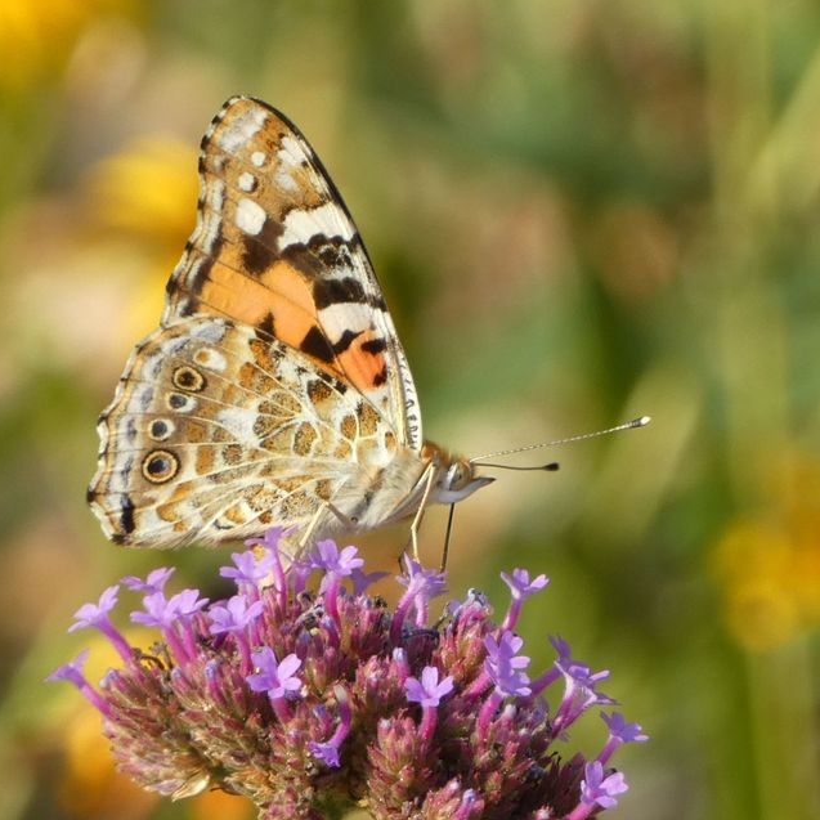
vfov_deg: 3.4
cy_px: 409
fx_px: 13963
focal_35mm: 521
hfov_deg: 3.4
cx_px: 360
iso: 100
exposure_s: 1/100
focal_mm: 78.8
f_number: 5.6
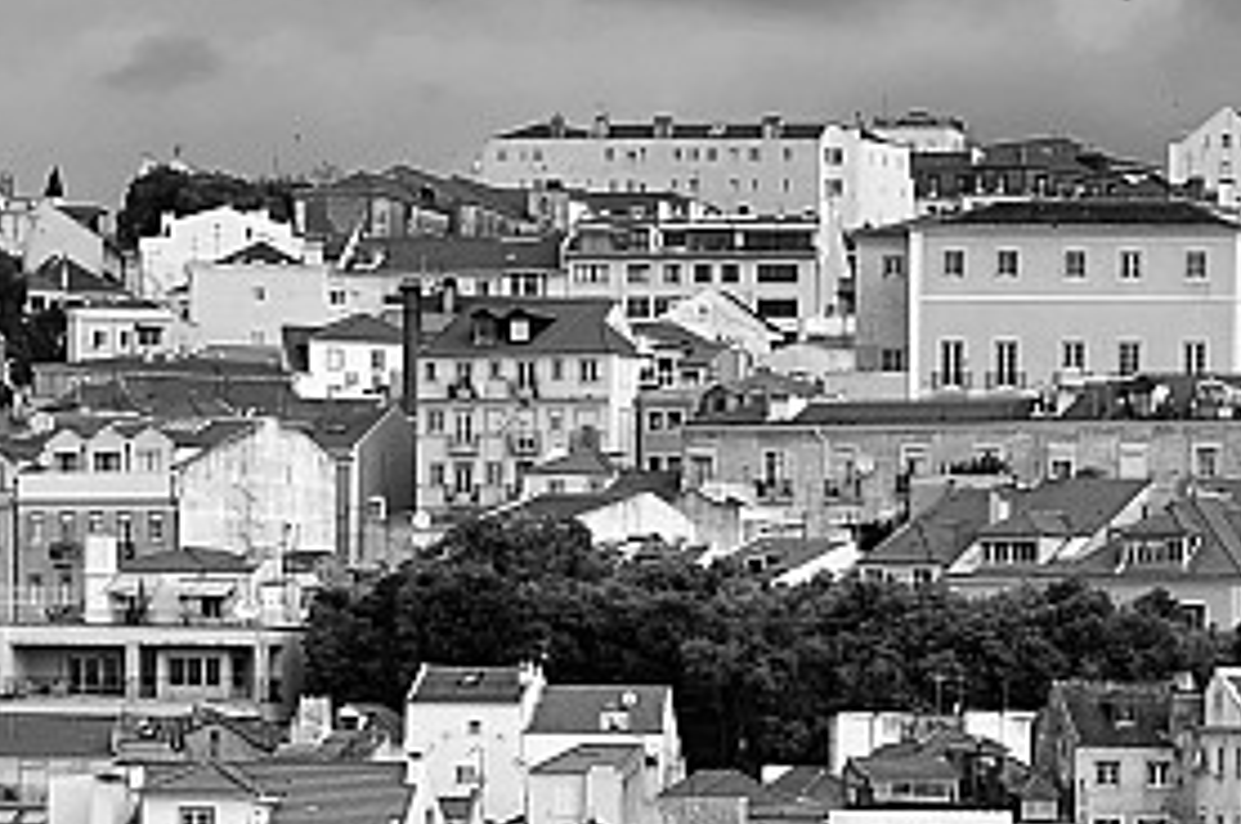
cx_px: 1469
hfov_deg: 10.9
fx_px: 6370
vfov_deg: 7.3
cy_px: 987
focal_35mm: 185
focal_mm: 50
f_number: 10
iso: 200
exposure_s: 1/500
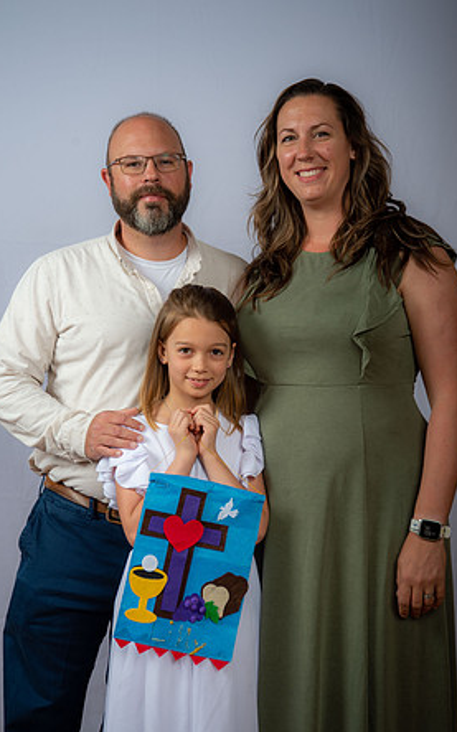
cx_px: 237
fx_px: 1277
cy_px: 369
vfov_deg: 32.0
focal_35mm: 64
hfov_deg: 20.3
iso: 250
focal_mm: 62
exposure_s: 1/200
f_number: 6.3
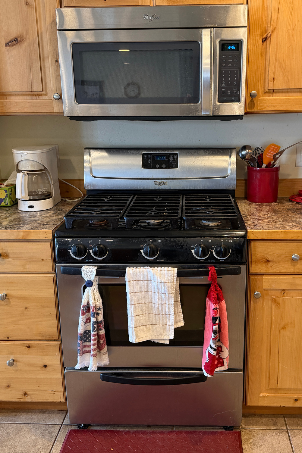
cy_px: 224
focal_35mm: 34
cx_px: 183
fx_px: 428
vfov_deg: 55.8
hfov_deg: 38.7
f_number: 1.78
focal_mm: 6.76
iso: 250
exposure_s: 1/60
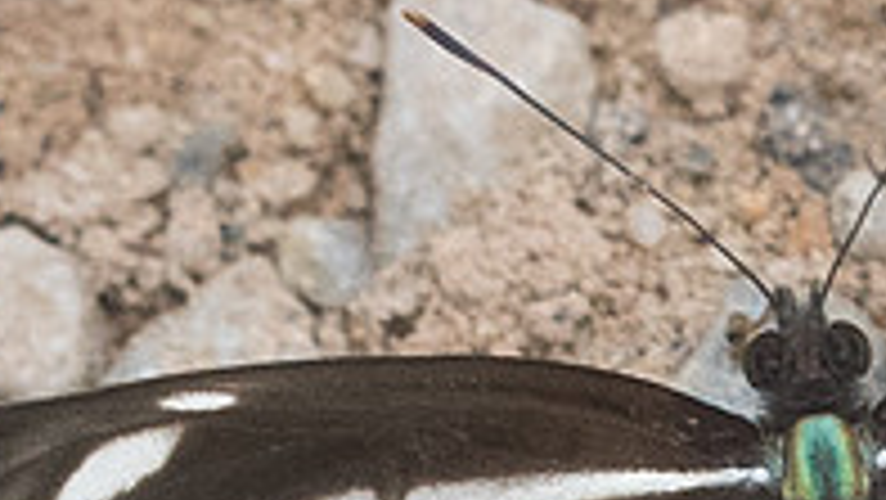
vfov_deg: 0.5
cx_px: 930
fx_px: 55302
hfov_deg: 0.9
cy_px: 743
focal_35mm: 2353
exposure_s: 1/250
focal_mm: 150
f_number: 7.1
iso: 800
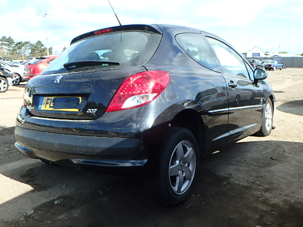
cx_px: 146
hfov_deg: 58.3
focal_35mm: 31
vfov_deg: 45.4
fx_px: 271
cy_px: 118
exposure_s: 1/250
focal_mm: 5.2
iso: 125
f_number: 4.6
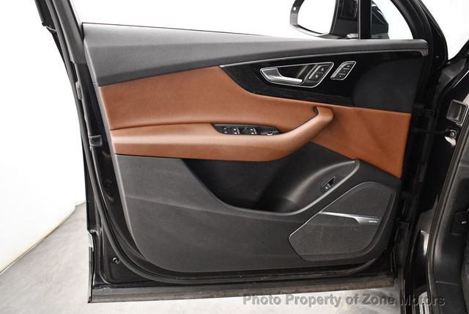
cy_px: 157
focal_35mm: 36
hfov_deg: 53.1
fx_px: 469
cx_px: 234
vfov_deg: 36.9
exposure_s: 1/125
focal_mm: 18
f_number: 3.5
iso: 2800
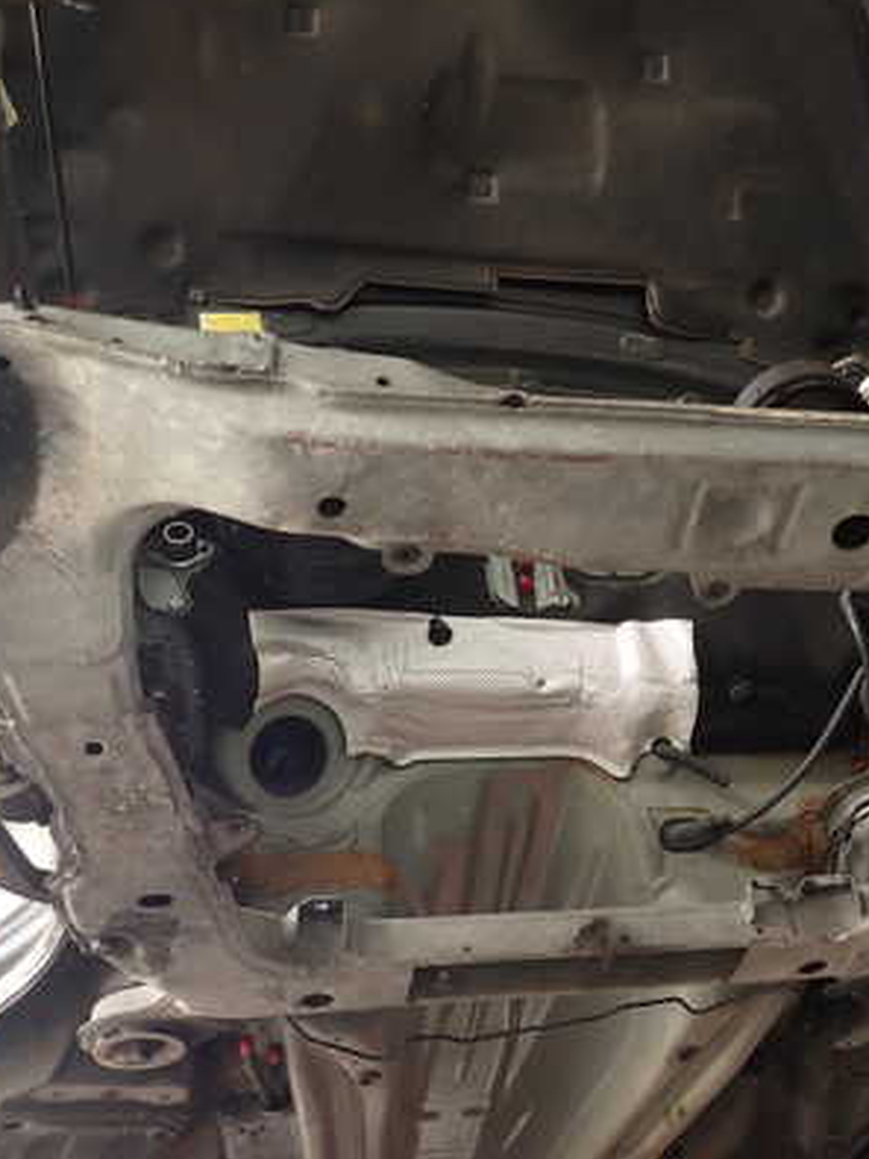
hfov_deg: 37.1
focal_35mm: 38
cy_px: 575
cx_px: 605
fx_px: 1273
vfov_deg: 49.0
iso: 160
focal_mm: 4.5
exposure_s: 1/60
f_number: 2
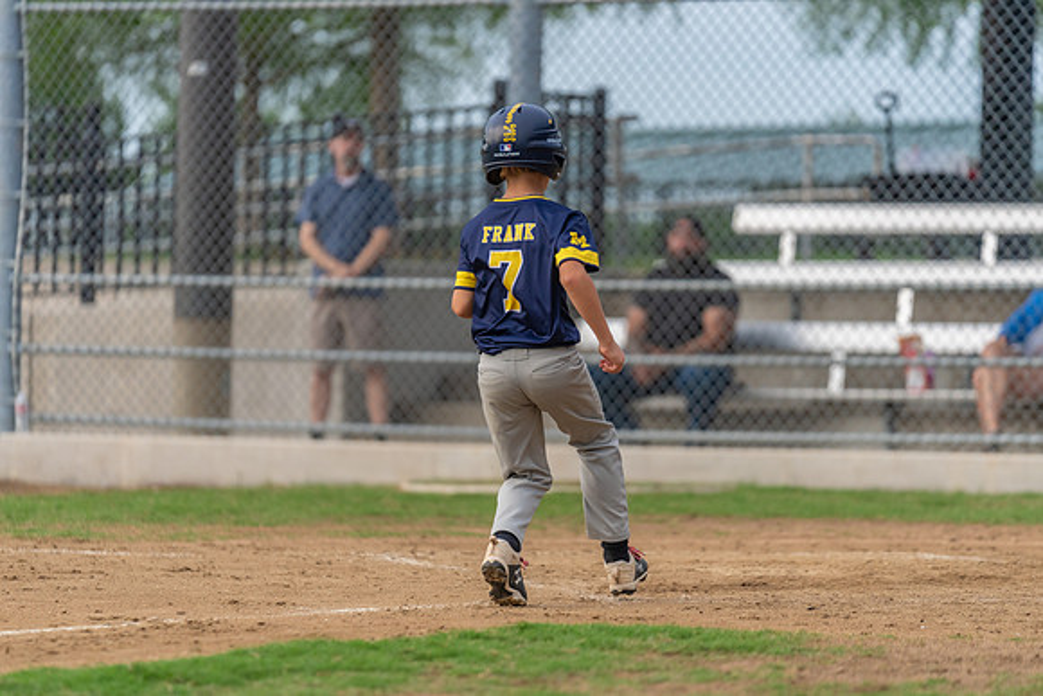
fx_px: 6096
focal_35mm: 210
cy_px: 348
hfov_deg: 9.8
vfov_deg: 6.5
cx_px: 522
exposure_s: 1/1000
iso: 1000
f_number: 2.8
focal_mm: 200
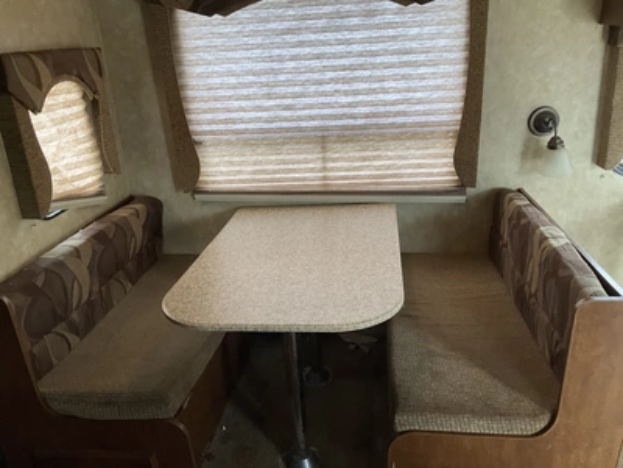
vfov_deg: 48.2
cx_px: 312
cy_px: 234
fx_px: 522
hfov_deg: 61.7
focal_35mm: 29
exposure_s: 1/60
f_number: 1.8
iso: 100
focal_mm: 3
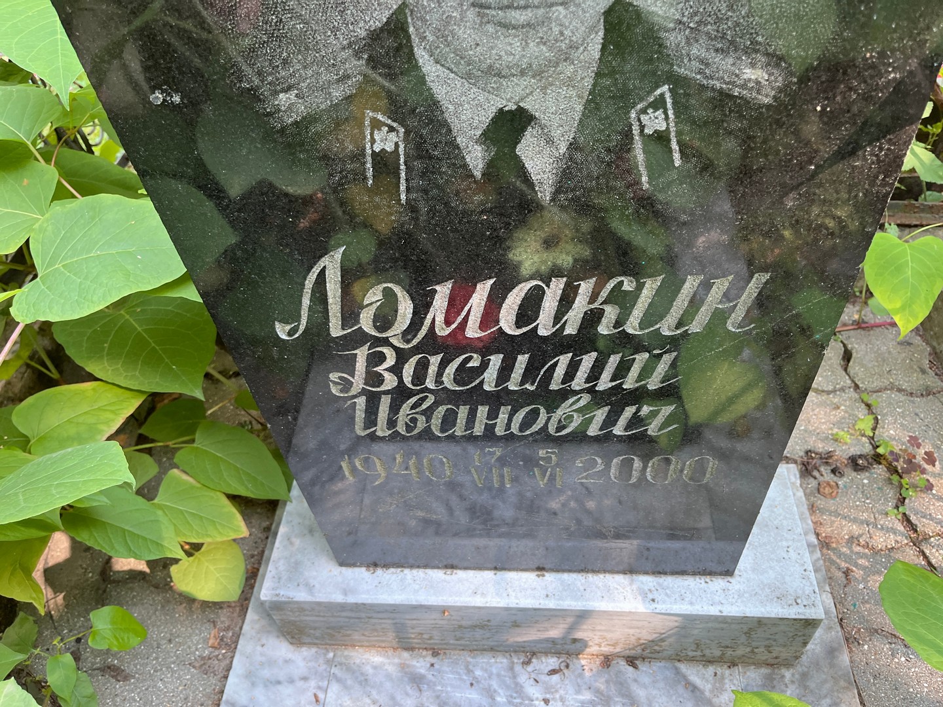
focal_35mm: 26
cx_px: 472
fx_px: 708
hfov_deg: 67.3
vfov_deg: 53.1
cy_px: 354
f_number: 1.6
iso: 125
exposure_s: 1/107
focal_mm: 5.1
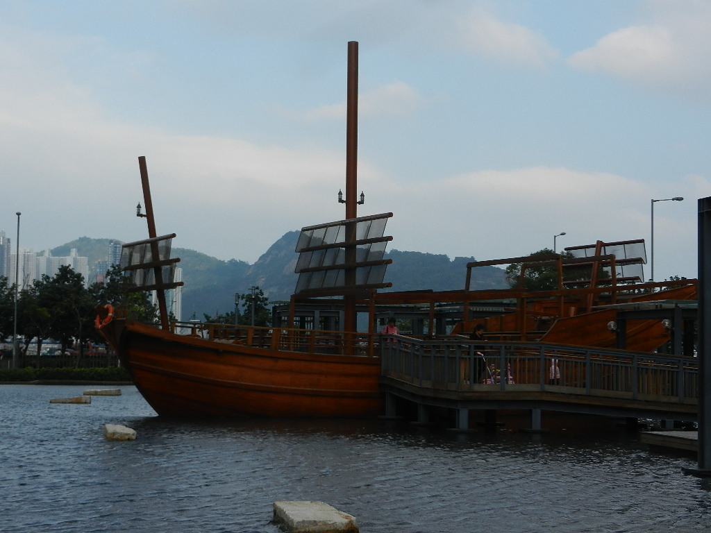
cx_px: 356
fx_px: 1232
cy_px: 266
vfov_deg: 24.4
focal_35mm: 60
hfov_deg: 32.2
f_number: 4.5
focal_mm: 10.9
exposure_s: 1/800
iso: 160
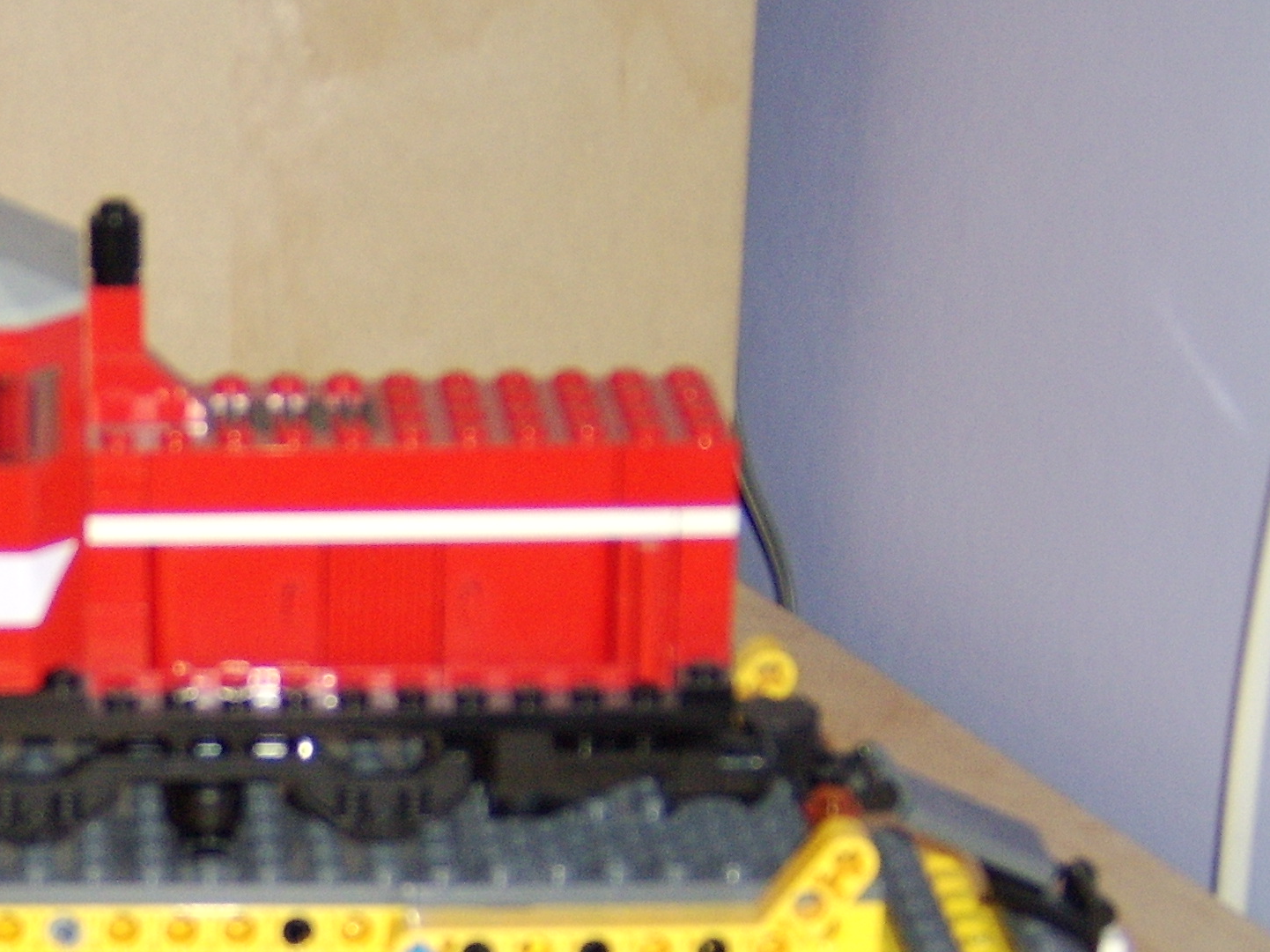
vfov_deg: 14.9
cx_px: -71
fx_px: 3595
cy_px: 849
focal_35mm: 98
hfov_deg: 19.3
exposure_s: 1/60
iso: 200
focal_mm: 11.93
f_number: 3.5
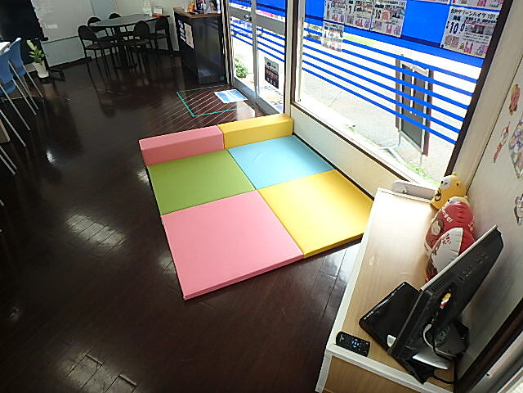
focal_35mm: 21
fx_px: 317
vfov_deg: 63.4
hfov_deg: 79.0
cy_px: 196
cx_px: 262
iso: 160
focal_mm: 3.7
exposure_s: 1/60
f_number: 3.5
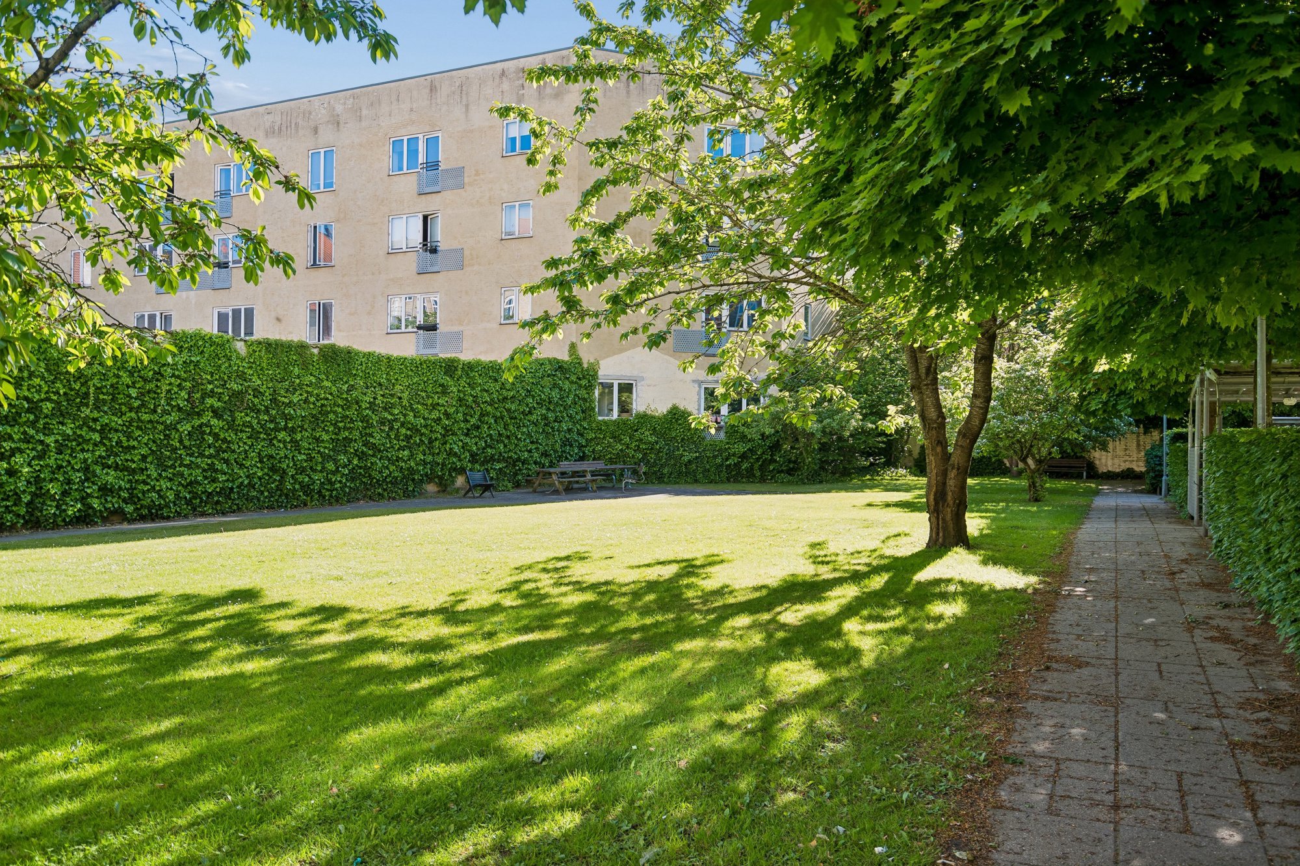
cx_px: 650
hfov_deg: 67.4
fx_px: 975
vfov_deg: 47.9
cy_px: 433
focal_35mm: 27
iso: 100
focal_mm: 27
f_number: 4
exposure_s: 1/160
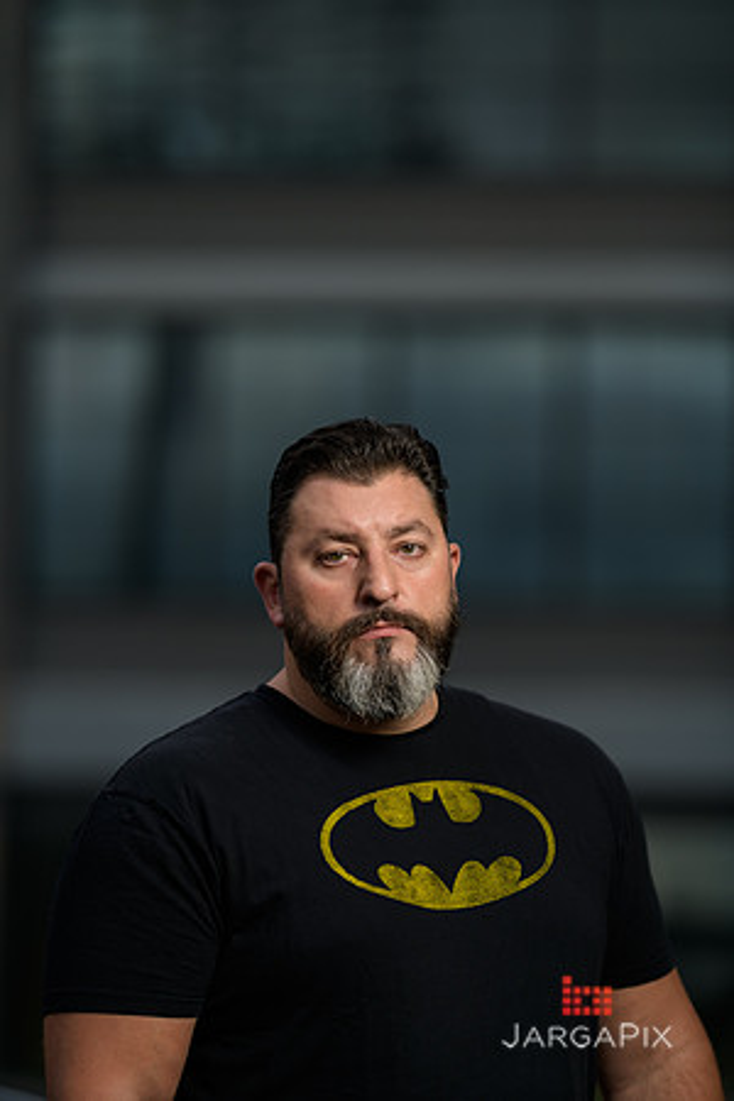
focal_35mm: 135
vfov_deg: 15.2
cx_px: 367
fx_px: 4128
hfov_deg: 10.2
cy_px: 550
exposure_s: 1/250
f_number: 2
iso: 200
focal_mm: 135
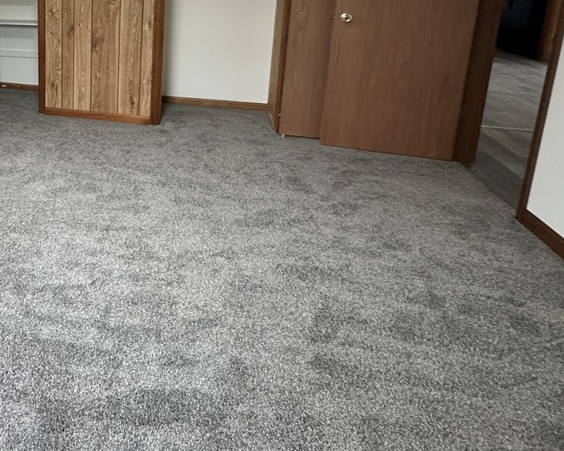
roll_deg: -0.3
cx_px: 58
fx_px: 484
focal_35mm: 29
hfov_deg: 53.1
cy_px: 68
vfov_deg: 46.4
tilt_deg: -10.7
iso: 320
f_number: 2.2
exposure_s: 1/60
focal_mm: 2.22
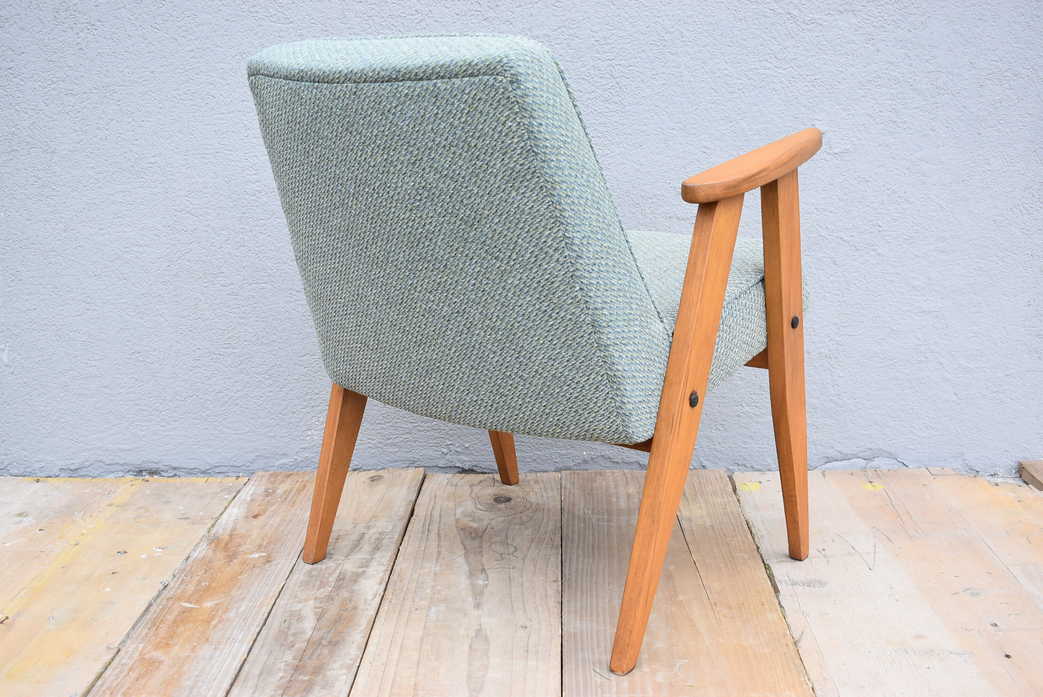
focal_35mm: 42
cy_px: 348
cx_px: 522
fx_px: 1218
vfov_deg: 31.9
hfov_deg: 46.4
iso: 450
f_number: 5.6
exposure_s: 1/125
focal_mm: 28
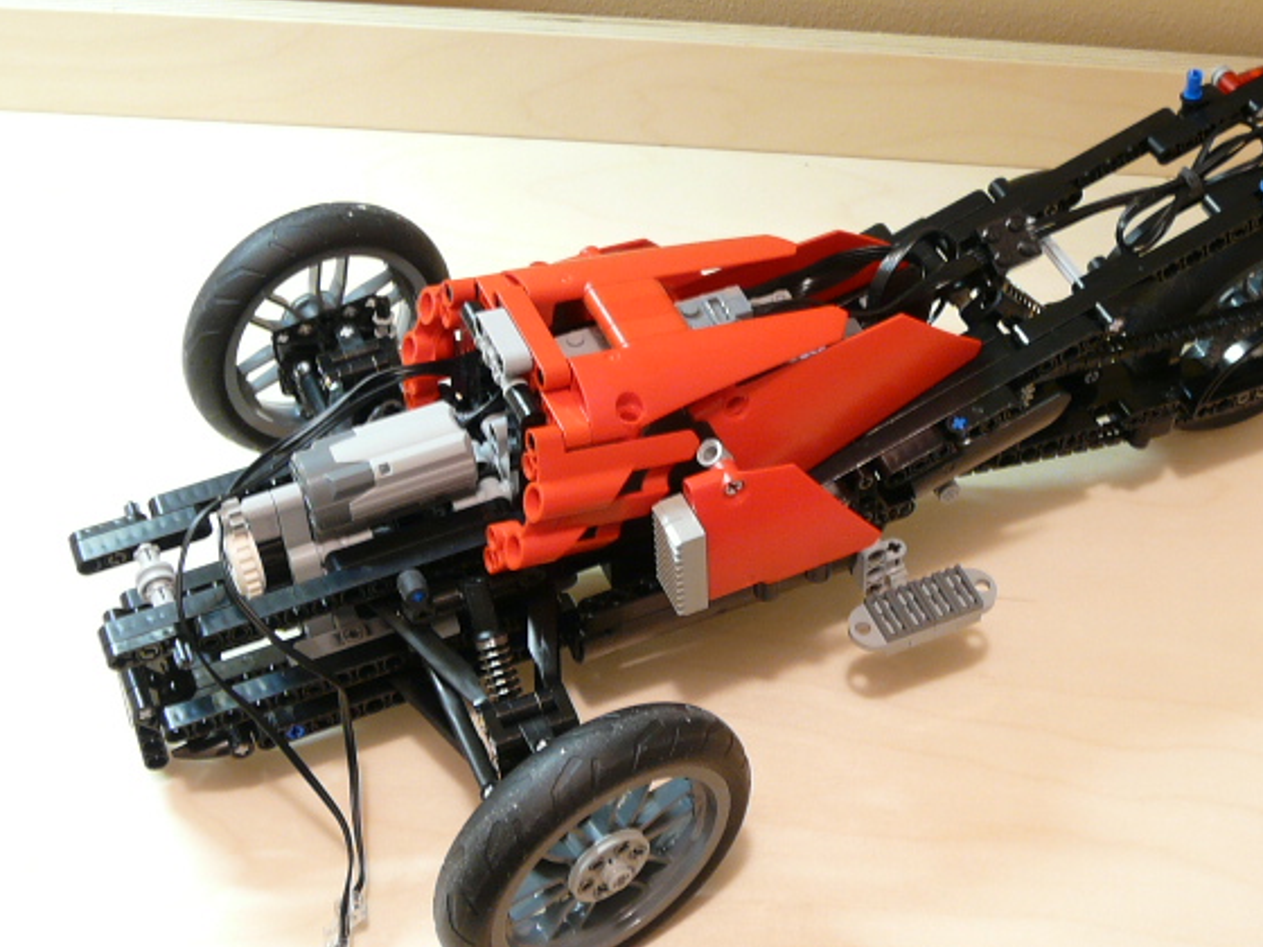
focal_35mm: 56
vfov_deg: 26.1
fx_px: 2043
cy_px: 494
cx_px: 706
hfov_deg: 34.3
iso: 100
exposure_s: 1/2
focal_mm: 5
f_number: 2.8
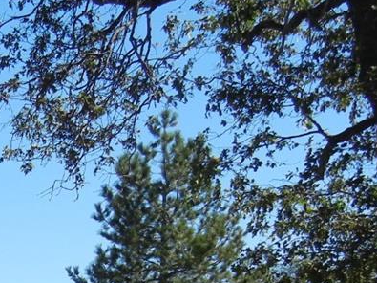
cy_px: 449
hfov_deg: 15.9
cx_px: -177
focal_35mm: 114
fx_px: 1241
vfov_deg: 12.2
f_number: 7
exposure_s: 1/280
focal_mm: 5.4
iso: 160
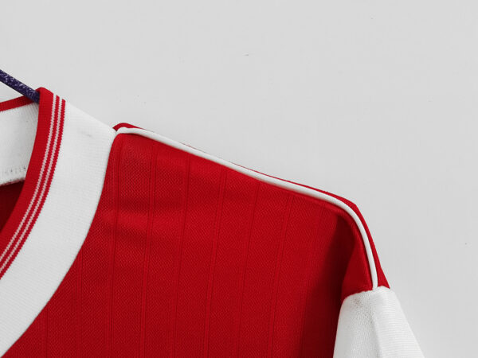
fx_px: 442
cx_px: 239
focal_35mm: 32
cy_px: 179
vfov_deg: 44.2
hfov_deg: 56.8
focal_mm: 5.58
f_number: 1.8
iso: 250
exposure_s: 1/50
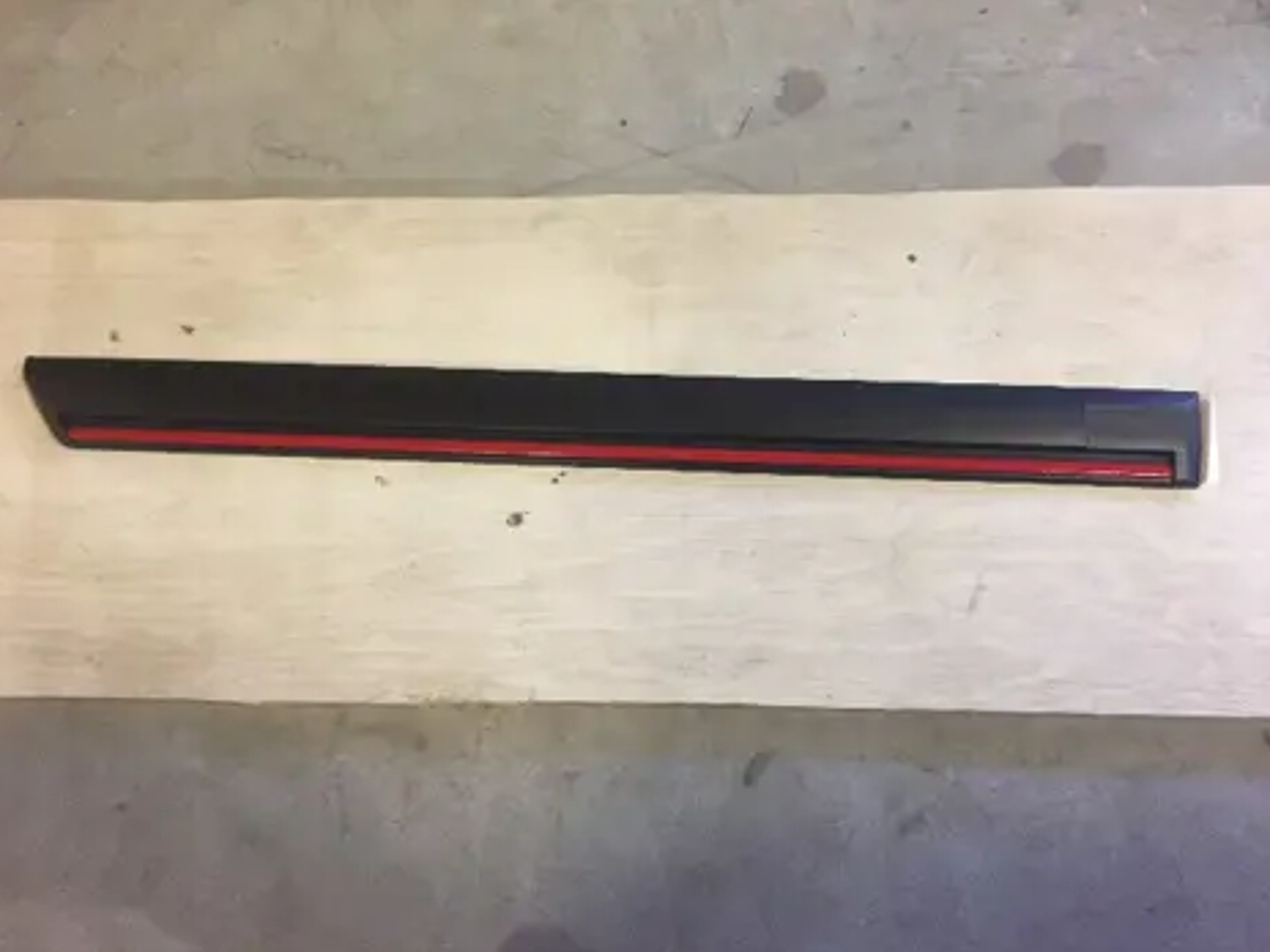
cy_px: 490
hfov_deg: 60.0
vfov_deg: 46.8
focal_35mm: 30
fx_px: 1101
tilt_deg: -81.4
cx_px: 616
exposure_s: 1/17
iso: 250
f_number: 2.2
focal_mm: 4.15
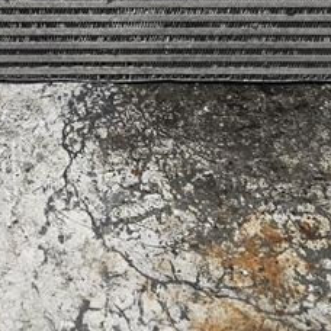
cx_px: 102
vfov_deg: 28.8
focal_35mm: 57
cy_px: 30
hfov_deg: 29.8
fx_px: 617
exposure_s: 1/100
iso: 250
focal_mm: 5.4
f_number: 1.8
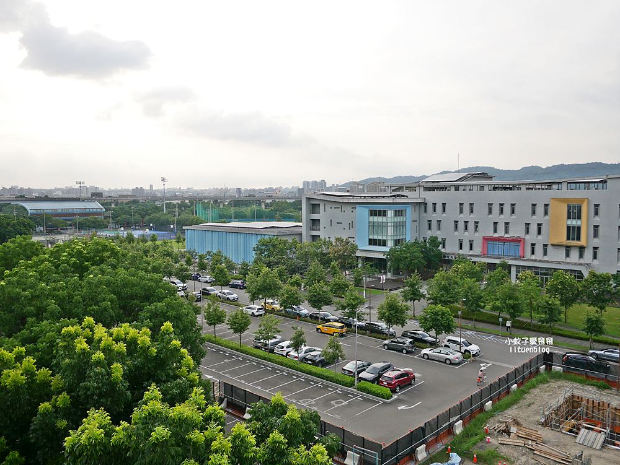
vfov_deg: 49.8
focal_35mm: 28
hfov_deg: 63.4
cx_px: 310
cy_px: 232
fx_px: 502
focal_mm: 14
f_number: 3.2
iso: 200
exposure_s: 1/800
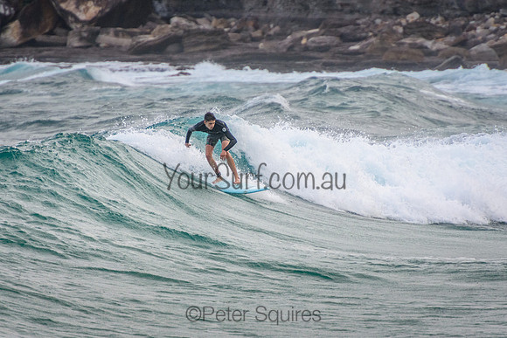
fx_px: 8660
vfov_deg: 2.2
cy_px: 169
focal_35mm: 615
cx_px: 254
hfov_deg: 3.4
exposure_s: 1/1600
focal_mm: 400
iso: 800
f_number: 5.6
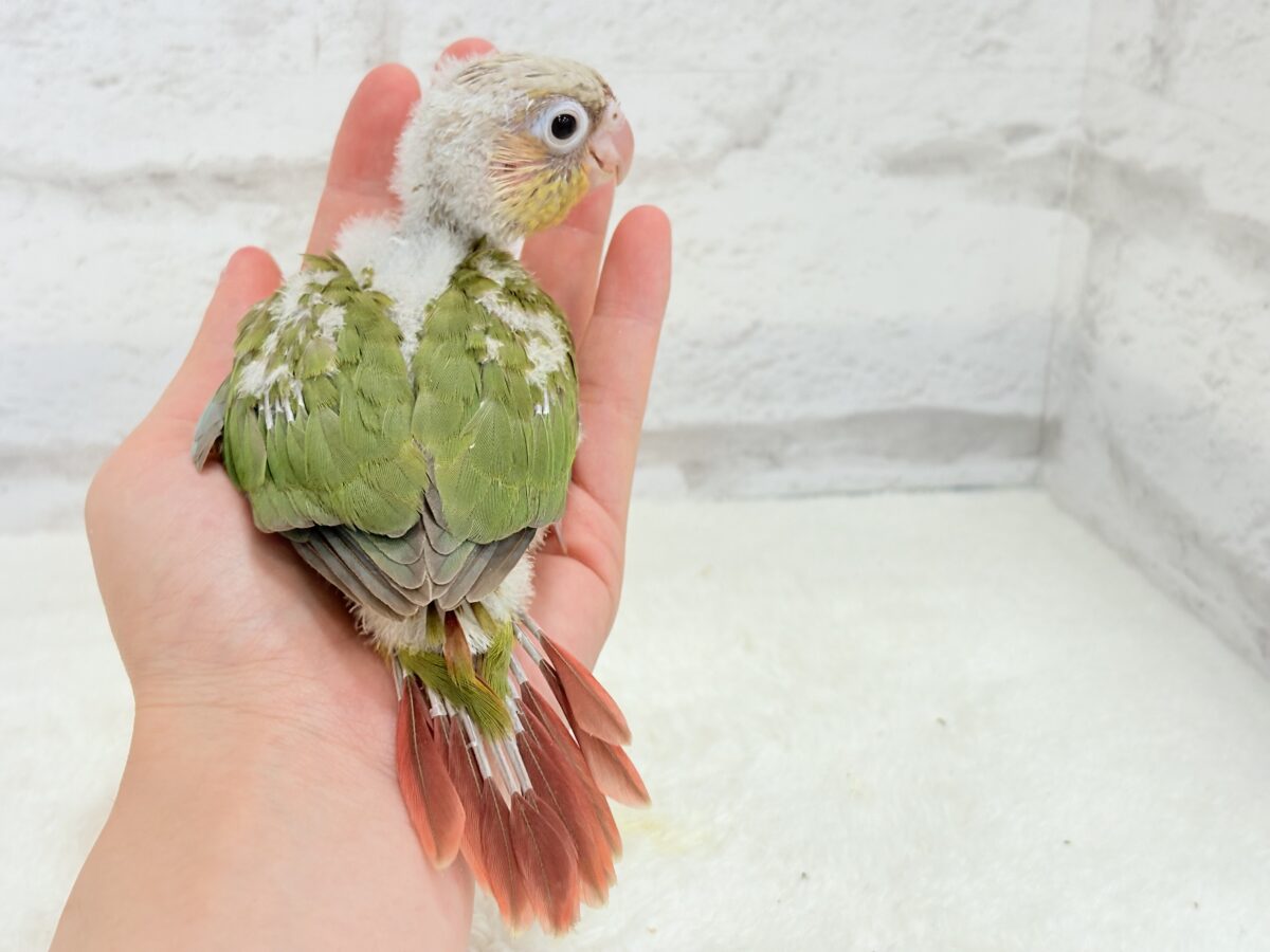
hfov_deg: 36.8
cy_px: 476
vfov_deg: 28.0
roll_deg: +0.7
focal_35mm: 52
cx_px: 635
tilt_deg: -19.6
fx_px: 1908
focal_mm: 5.96
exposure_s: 1/100
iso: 80
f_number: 1.6
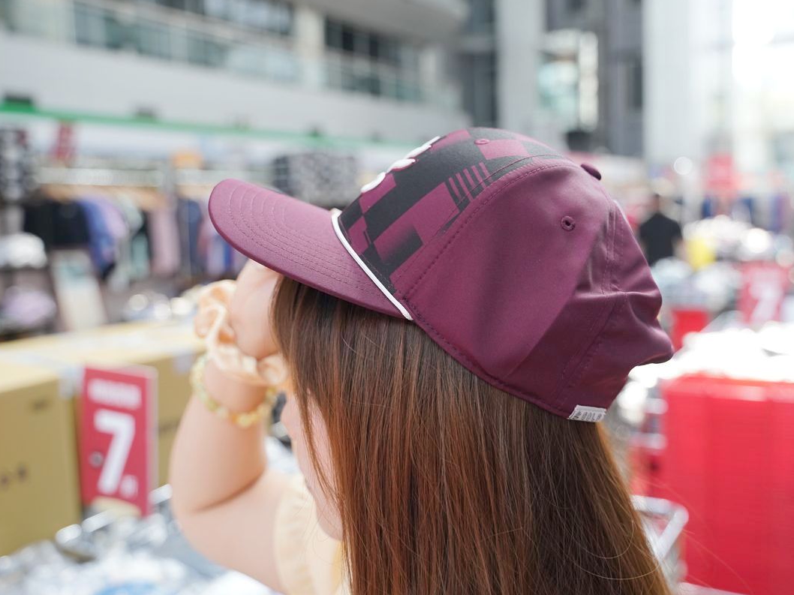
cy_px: 296
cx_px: 419
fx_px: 826
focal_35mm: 36
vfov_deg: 39.6
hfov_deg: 51.3
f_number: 4
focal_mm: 33
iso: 1600
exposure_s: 1/160
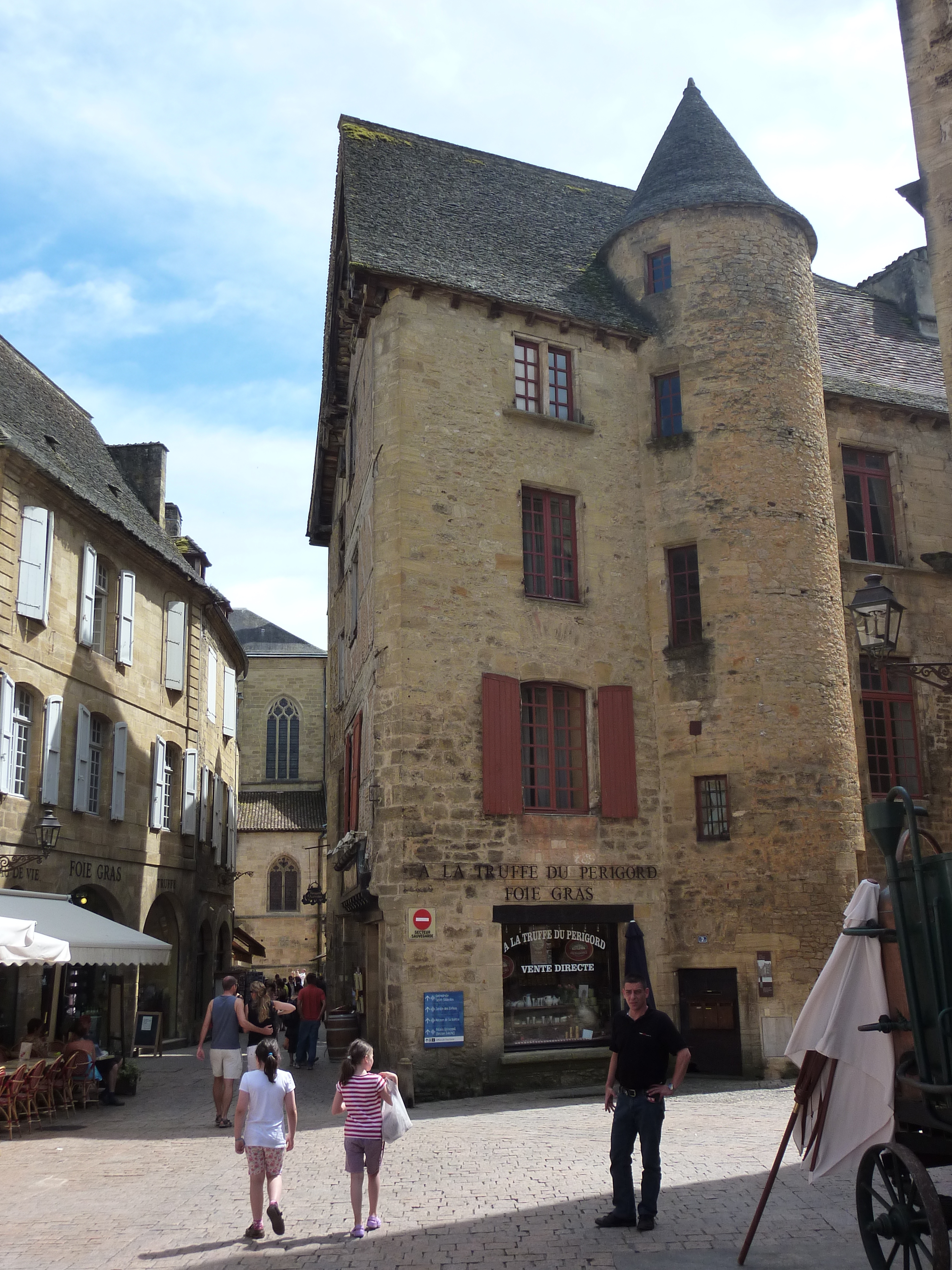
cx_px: 476
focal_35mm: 35
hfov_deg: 40.7
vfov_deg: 52.6
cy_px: 635
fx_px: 1283
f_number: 4
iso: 125
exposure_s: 1/500
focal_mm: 5.7
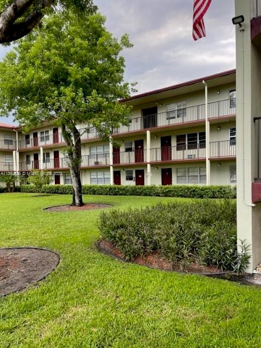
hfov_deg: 53.1
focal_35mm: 26
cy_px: 174
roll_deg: +1.6
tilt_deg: -1.9
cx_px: 130
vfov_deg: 67.3
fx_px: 261
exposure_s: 1/717
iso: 32
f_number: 1.6
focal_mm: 5.1
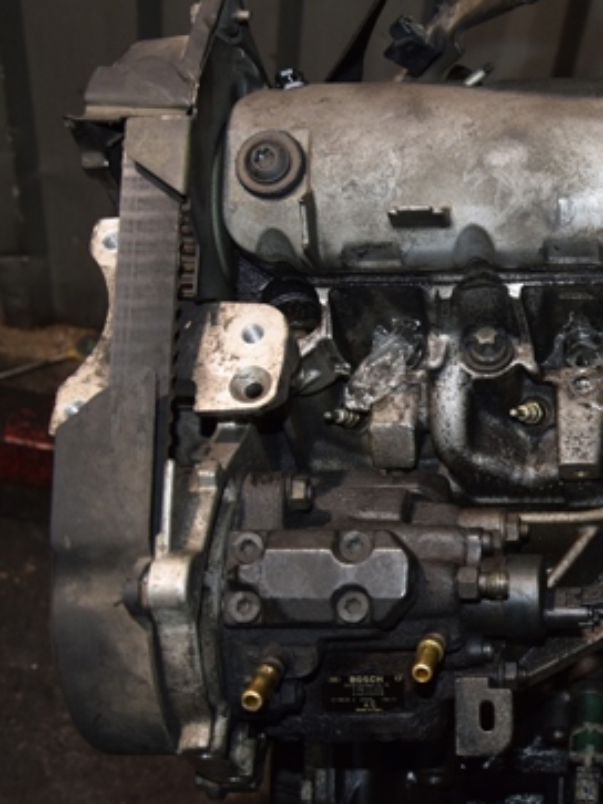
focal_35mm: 61
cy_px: 381
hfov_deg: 22.8
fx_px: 1418
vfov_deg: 31.7
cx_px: 647
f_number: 5
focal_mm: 24
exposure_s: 1/60
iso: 800
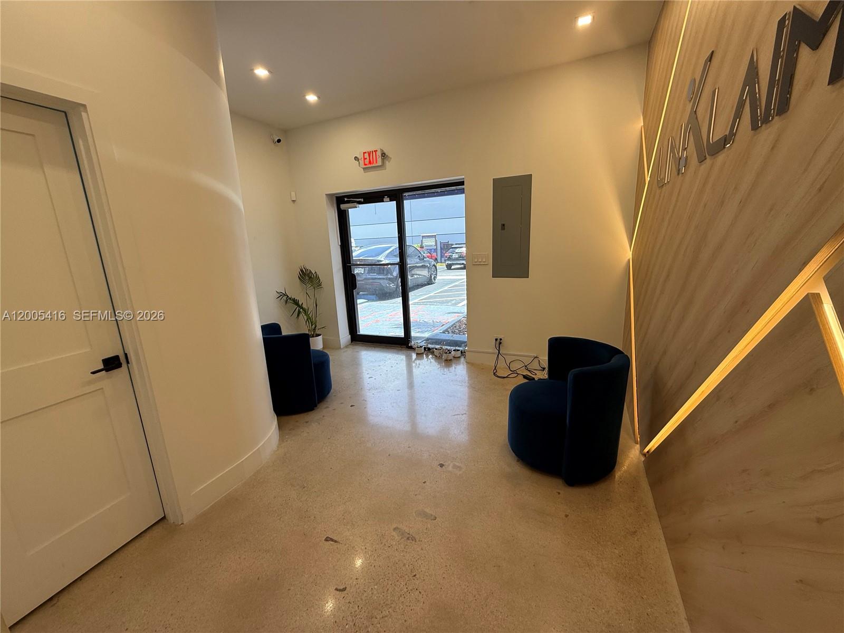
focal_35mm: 14
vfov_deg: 85.7
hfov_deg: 102.1
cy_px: 316
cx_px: 422
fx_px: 341
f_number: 2.2
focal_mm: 2.22
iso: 64
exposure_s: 1/102
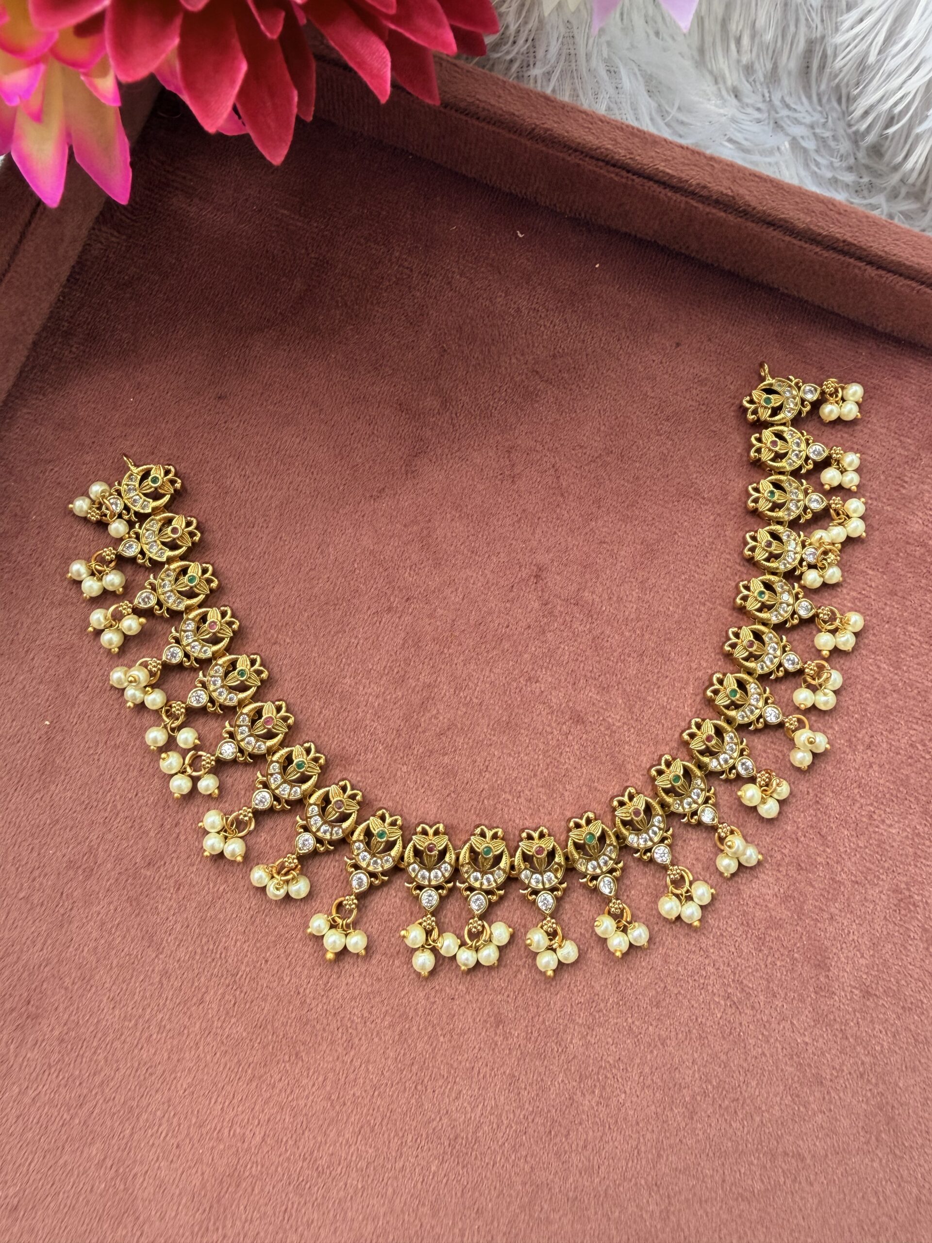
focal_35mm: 24
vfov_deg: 71.6
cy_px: 622
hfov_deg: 56.8
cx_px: 466
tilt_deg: -70.3
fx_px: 862
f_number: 2.2
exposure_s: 1/121
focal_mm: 2.22
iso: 125
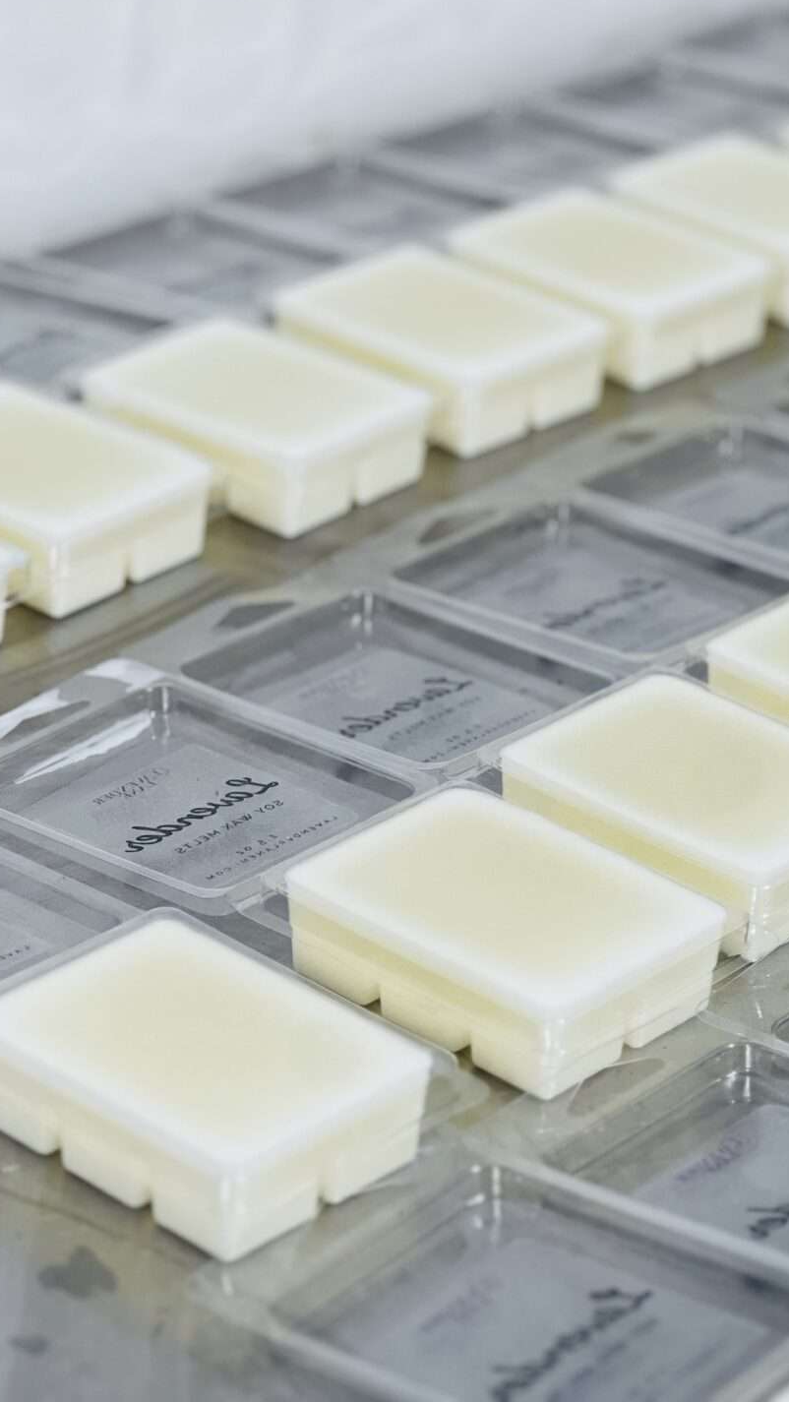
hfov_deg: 10.7
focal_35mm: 113
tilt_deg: -27.3
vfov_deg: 18.9
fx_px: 4201
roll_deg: -2.2
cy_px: 695
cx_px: 527
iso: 160
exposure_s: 1/120
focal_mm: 9
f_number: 2.8
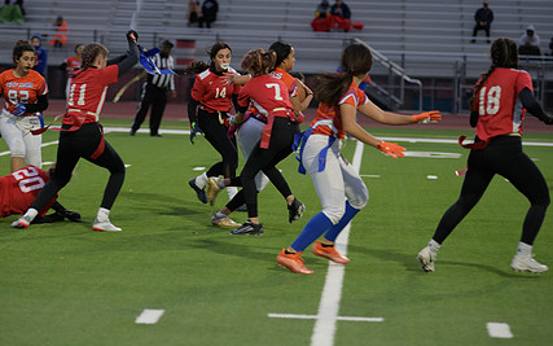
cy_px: 133
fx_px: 2547
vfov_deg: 7.8
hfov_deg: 12.4
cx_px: 242
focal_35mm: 169
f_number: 2.8
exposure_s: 1/200
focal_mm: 122
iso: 360
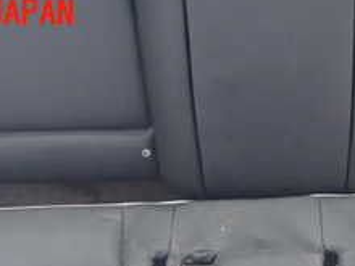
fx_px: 841
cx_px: 265
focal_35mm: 82
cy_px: 356
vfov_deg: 16.8
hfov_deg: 23.6
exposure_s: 1/40
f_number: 2.3
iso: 640
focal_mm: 5.4
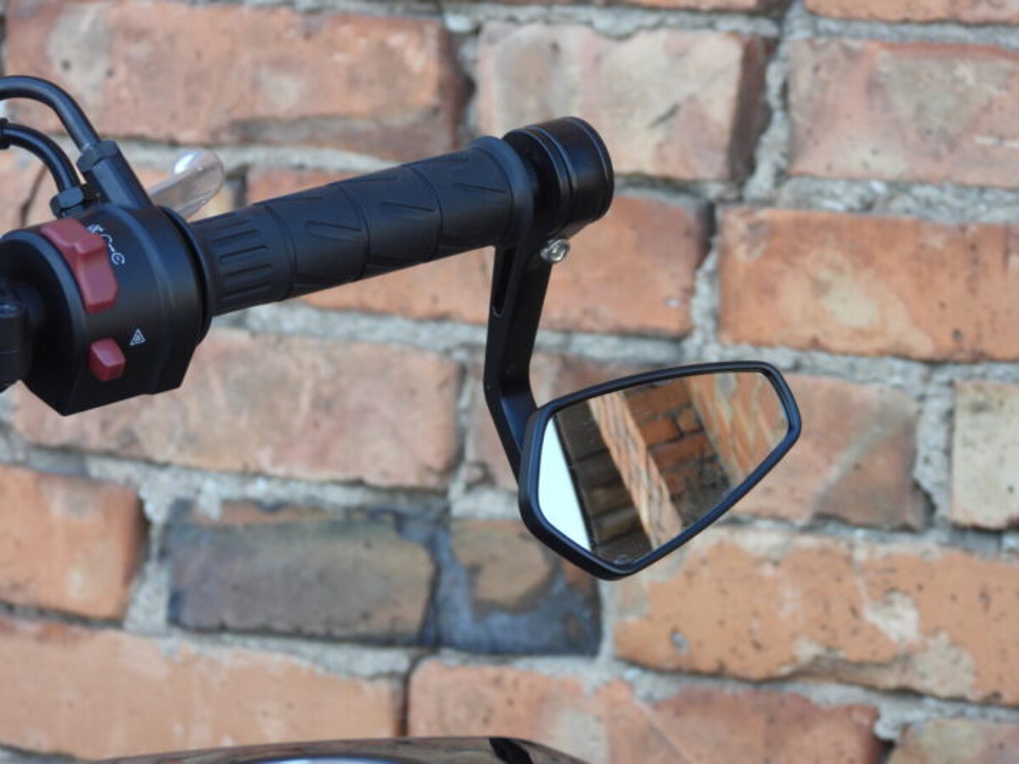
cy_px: 382
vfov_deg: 6.3
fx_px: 6918
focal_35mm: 235
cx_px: 510
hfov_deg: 8.4
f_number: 4.5
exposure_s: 1/125
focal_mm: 42.2
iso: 180
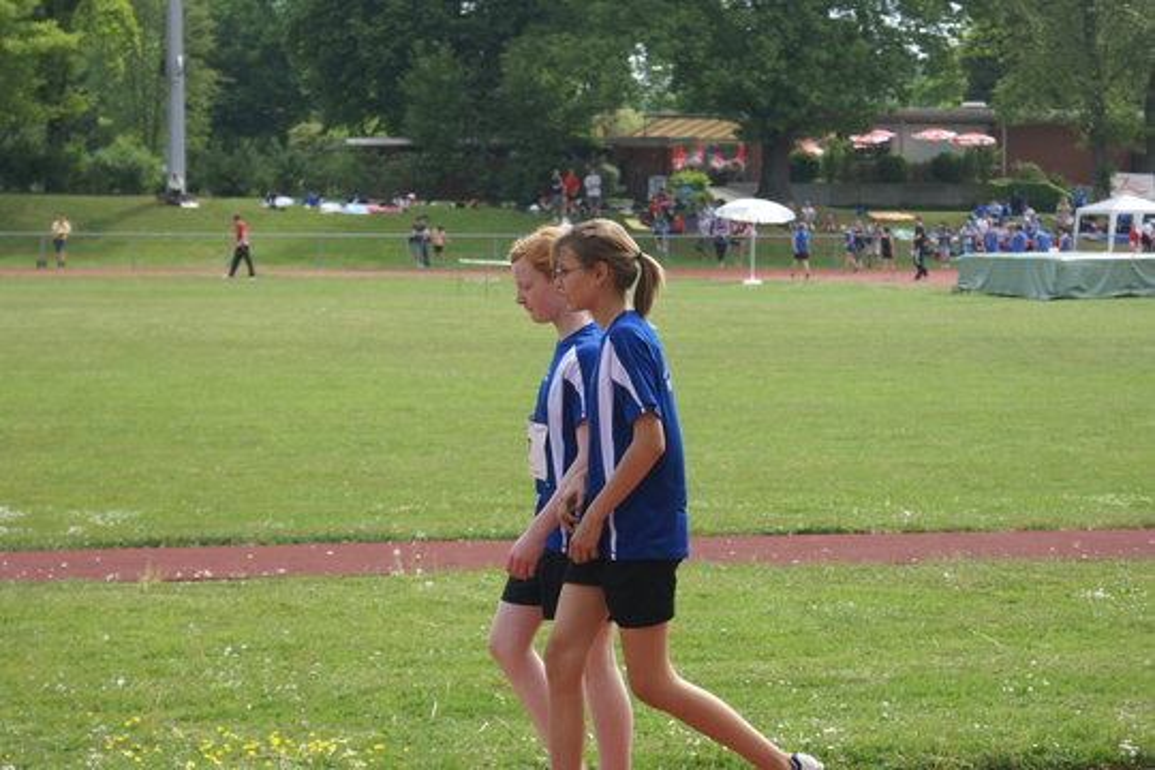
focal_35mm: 90
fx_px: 2887
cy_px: 385
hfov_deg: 22.6
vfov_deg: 15.2
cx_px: 578
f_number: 5.6
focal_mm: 60
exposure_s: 1/250
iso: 100
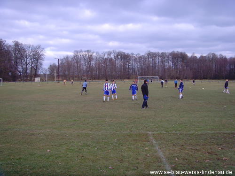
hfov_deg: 47.9
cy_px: 88
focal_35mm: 39
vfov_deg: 36.8
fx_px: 265
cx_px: 118
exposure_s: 1/250
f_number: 3.5
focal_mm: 6.6
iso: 80
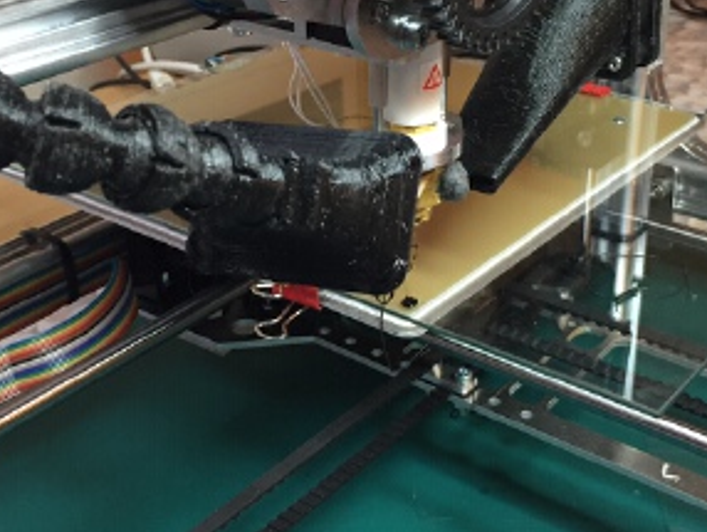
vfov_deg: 27.0
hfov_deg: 35.5
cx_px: 389
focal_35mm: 54
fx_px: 1104
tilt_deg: -26.2
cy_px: 215
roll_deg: +0.7
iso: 160
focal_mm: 4.15
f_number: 2.2
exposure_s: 1/33
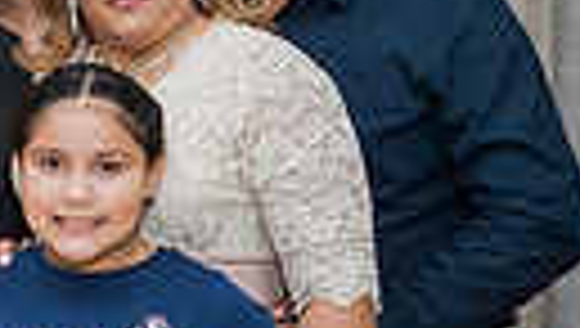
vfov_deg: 12.9
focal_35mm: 94
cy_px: 79
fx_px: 1448
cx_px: -400
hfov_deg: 18.6
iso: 1600
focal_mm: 20
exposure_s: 1/100
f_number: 4
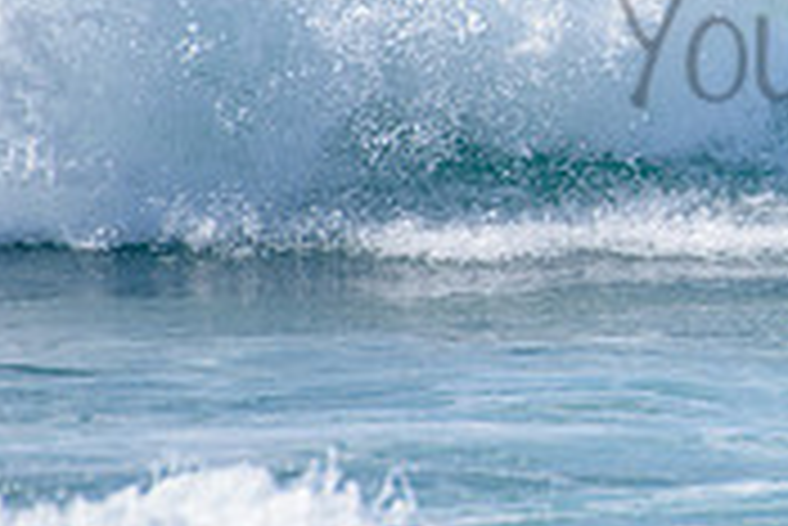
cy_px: -2
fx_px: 36321
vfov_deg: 0.8
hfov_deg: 1.2
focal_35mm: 1658
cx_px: 1076
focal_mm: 500
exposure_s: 1/2000
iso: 160
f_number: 5.6
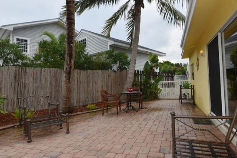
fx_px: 145
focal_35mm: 22
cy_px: 75
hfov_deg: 78.4
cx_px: 129
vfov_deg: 57.2
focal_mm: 10
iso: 100
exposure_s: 1/200
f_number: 7.1
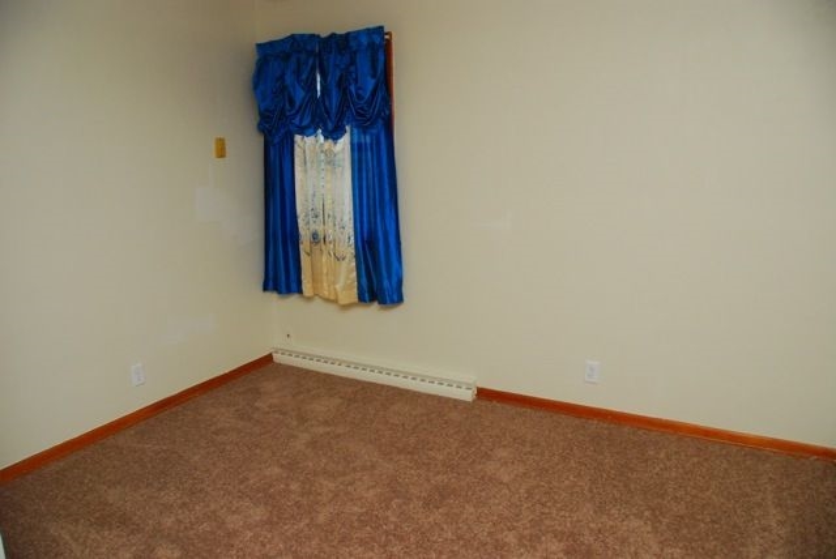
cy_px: 280
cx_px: 418
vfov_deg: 48.0
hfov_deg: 67.3
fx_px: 628
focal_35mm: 27
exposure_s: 1/80
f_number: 4.5
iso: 1000
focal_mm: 18
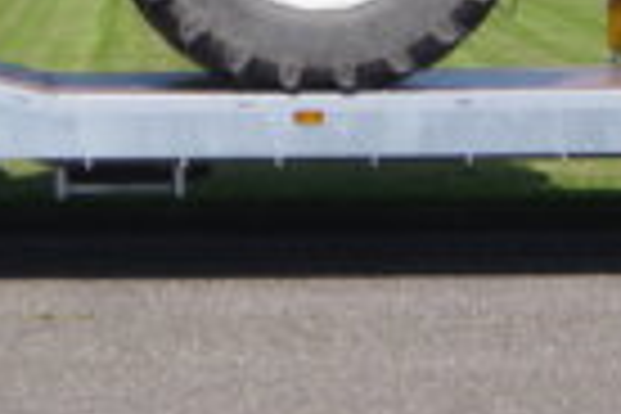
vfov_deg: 6.5
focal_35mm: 209
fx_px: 3605
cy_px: -178
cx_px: 94
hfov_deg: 9.8
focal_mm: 24
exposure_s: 1/800
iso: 200
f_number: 6.3
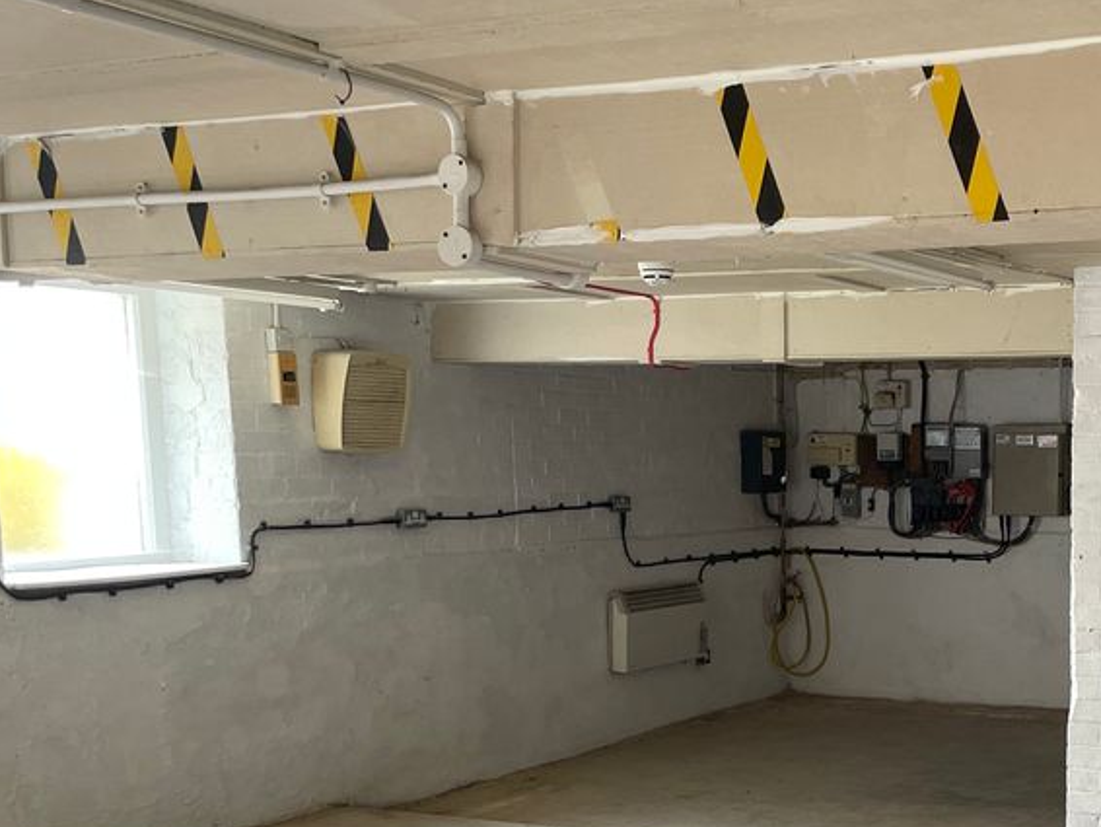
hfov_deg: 35.5
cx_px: 971
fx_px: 1623
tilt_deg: -8.9
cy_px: 729
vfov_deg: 27.6
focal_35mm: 51
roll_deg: +0.1
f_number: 1.6
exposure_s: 1/101
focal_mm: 4.2
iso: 125
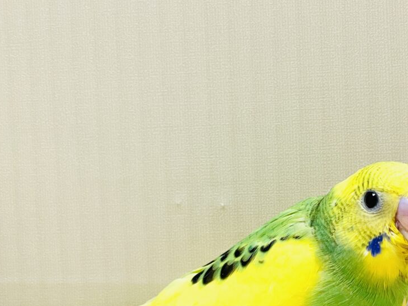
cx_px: 278
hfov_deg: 22.7
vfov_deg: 17.1
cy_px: 216
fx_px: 1013
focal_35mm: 86
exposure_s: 1/99
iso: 80
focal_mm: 6
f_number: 2
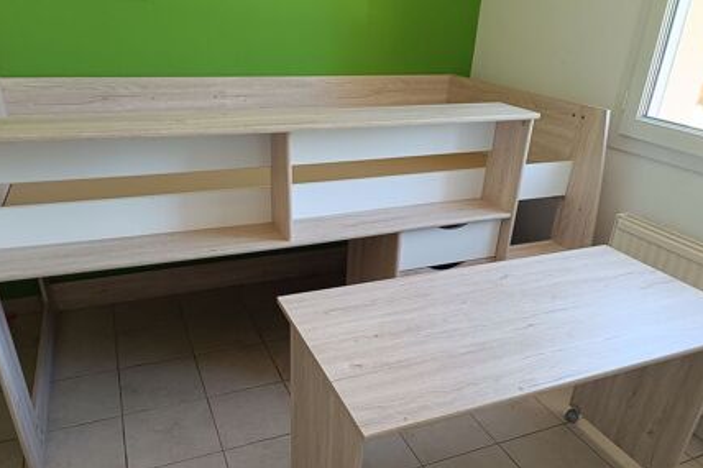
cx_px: 352
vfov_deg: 45.9
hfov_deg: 65.5
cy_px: 294
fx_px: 547
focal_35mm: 28
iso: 272
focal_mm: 5.59
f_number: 1.88
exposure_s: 1/101
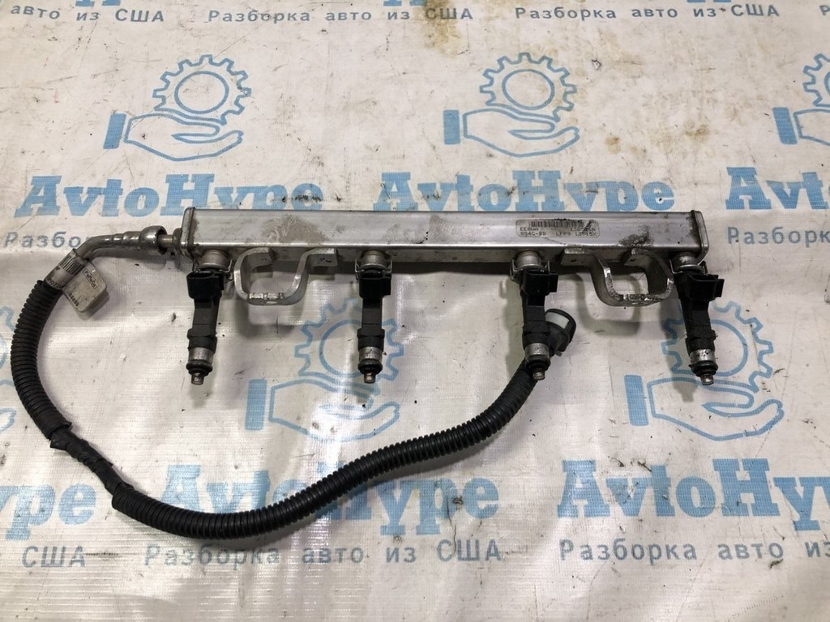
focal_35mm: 28
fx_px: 671
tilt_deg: -66.1
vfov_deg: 49.7
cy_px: 311
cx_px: 415
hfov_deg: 63.4
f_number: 1.8
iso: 25
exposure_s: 1/33
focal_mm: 4
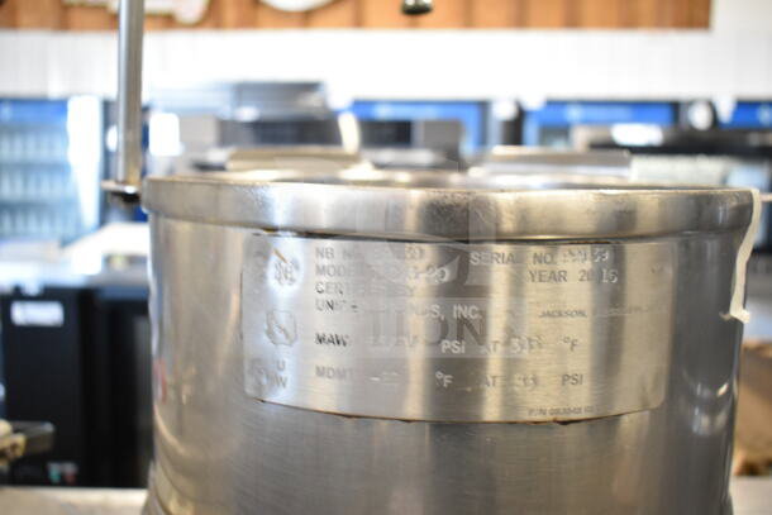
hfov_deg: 57.2
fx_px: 708
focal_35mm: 33
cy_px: 258
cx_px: 386
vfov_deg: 40.0
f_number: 3.8
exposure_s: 1/50
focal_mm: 22
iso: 1600
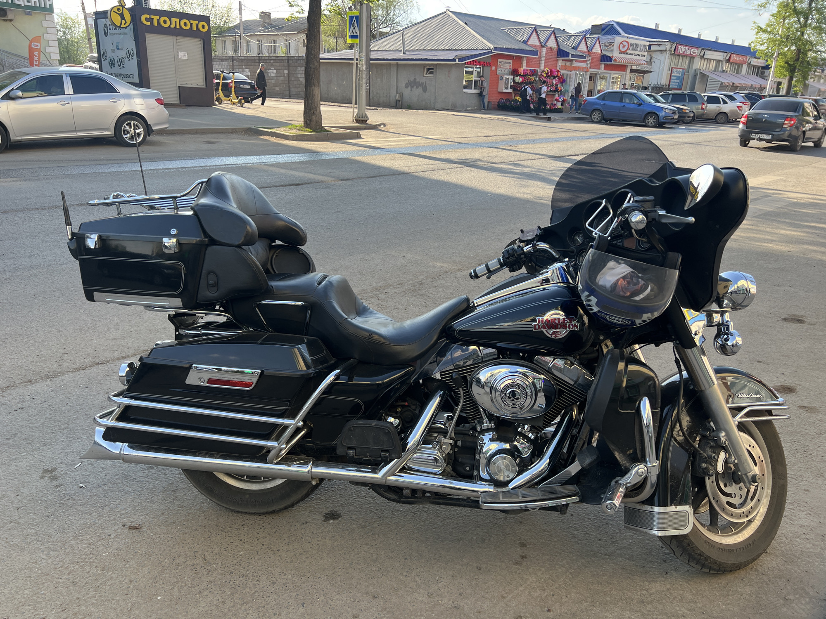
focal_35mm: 26
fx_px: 620
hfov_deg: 67.3
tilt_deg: -18.2
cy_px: 310
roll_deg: -2.4
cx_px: 413
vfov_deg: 53.1
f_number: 1.5
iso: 50
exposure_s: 1/758
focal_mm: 5.7
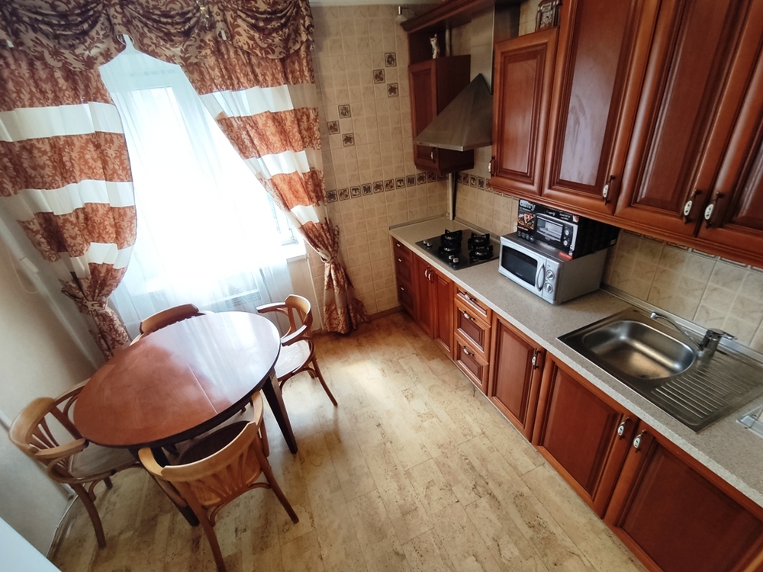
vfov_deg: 81.7
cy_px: 286
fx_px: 331
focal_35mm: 15
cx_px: 382
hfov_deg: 98.2
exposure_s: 1/33
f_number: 2.2
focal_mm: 1.6
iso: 61
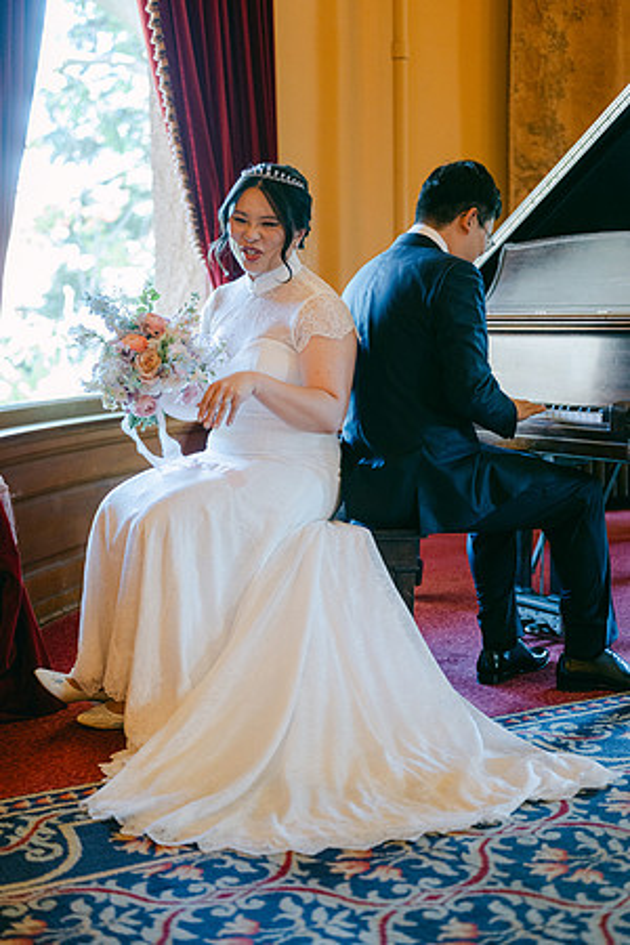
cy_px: 472
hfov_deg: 27.0
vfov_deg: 39.6
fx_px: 1312
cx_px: 315
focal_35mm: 50
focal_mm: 50
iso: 800
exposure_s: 1/125
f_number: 1.8
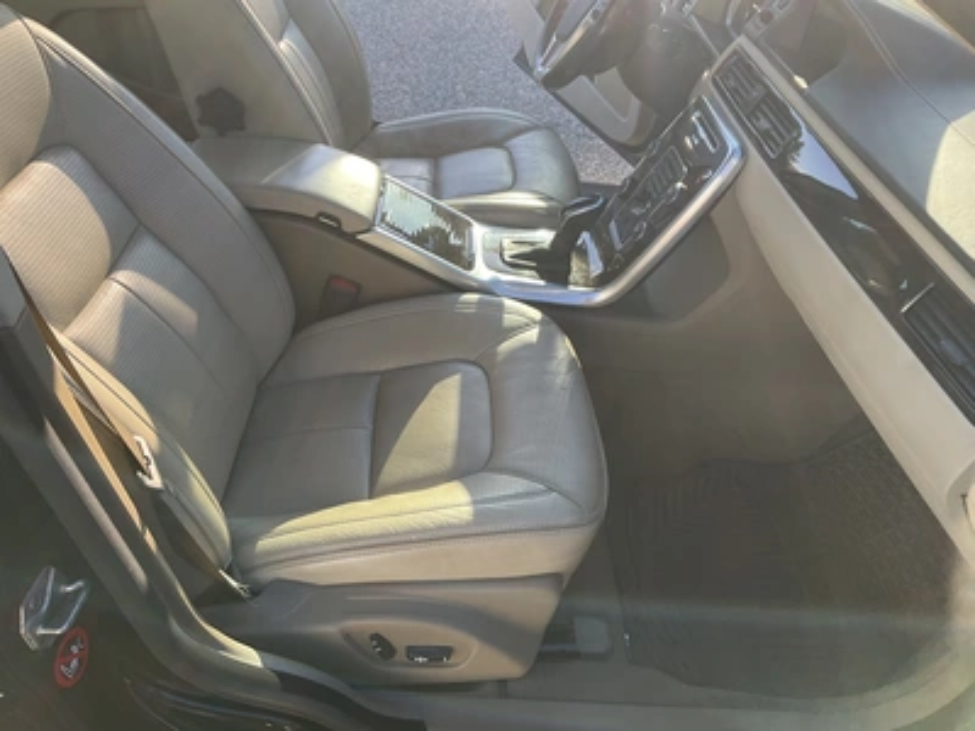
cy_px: 366
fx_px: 817
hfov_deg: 61.7
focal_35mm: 29
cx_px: 488
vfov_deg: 48.2
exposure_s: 1/262
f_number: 1.8
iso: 25
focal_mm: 3
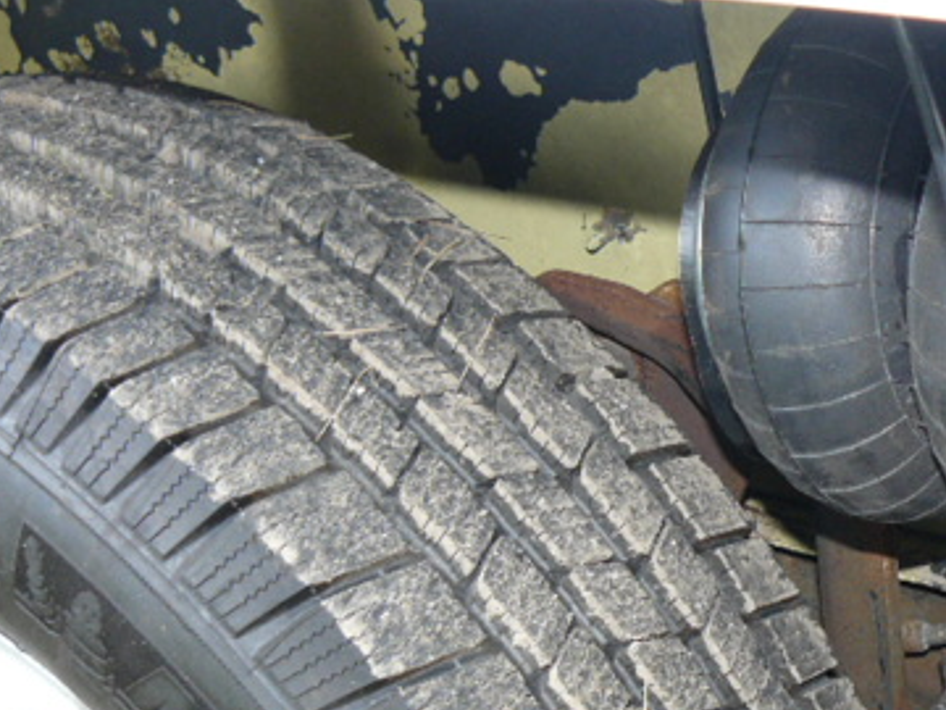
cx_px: 720
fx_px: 1749
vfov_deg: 22.7
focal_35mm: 64
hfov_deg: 29.7
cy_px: 518
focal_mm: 6
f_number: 2.8
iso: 100
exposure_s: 1/30
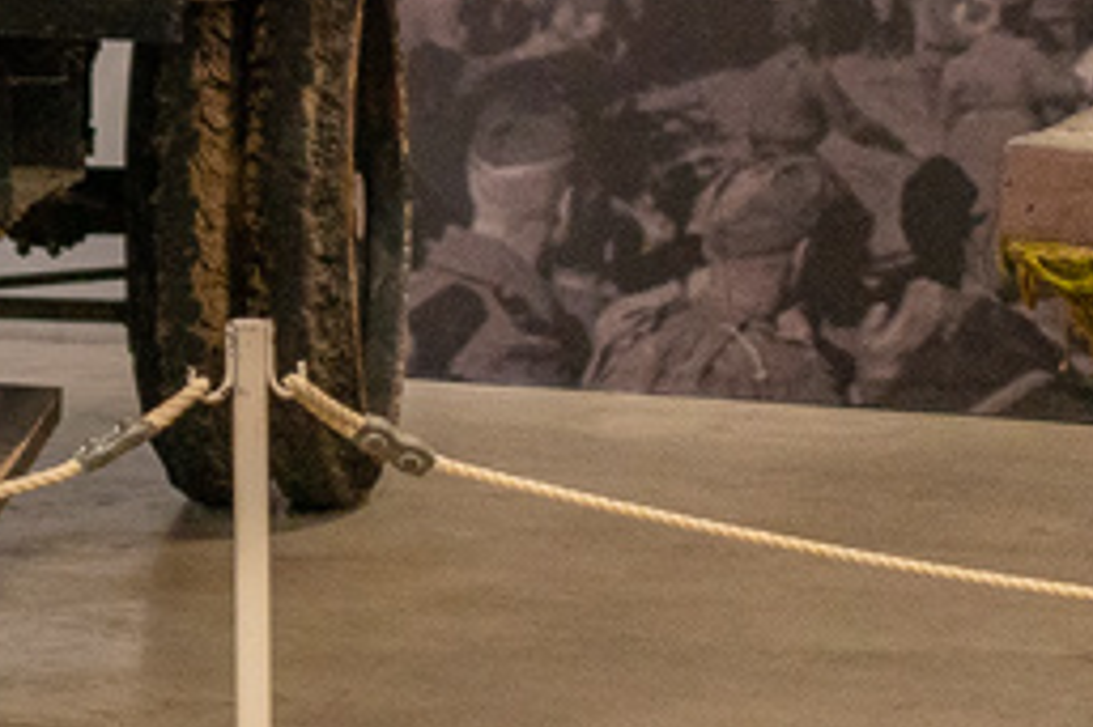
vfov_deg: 7.7
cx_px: -1153
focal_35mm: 175
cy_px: -404
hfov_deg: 10.7
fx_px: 5320
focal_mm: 25
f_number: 4
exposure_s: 1/40
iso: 400
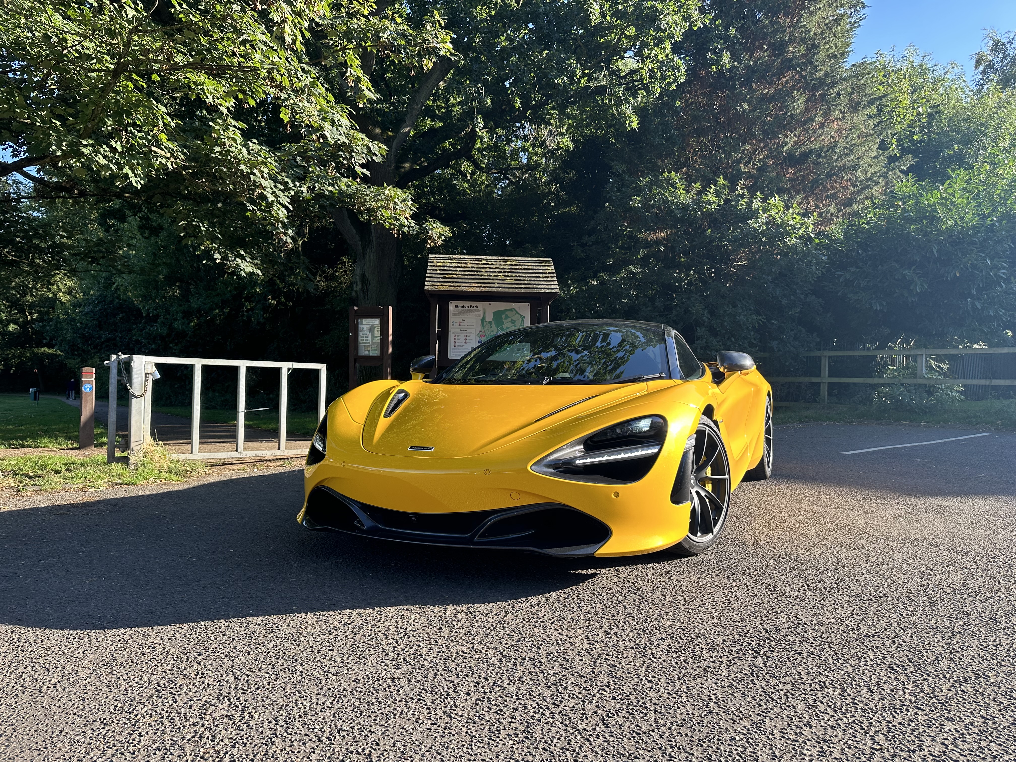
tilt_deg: +0.3
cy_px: 381
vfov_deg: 56.8
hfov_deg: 71.6
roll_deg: -1.4
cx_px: 508
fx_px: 704
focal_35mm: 24
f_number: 1.78
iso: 100
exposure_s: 1/980
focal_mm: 6.86
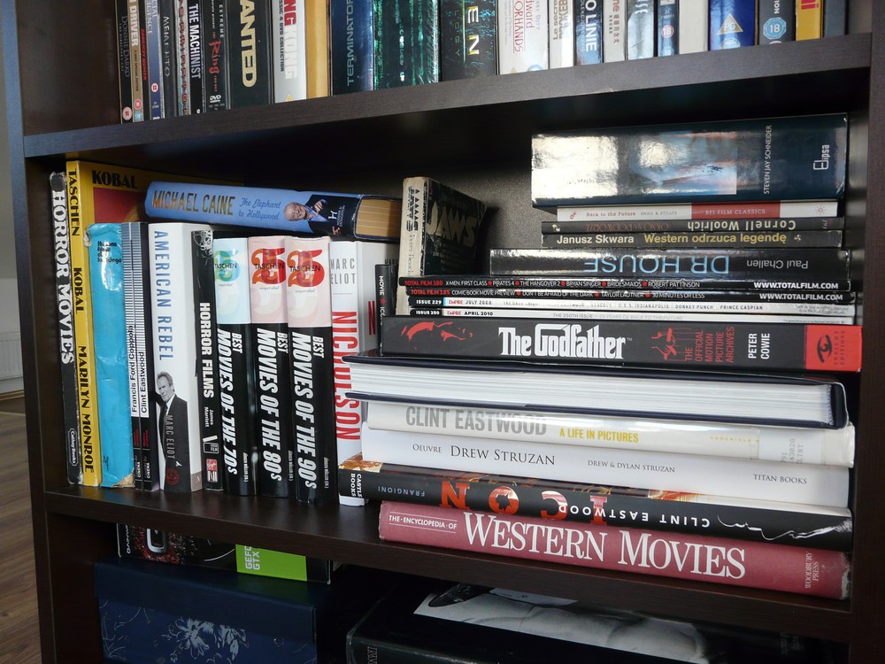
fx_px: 716
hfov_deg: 63.4
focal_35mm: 28
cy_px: 332
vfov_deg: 49.7
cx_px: 442
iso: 125
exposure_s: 1/30
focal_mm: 4.6
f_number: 2.8
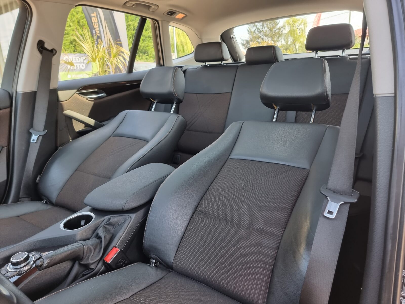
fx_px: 281
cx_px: 202
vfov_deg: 56.8
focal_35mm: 24
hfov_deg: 71.6
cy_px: 152
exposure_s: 1/100
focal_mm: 6.7
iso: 64
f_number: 1.8
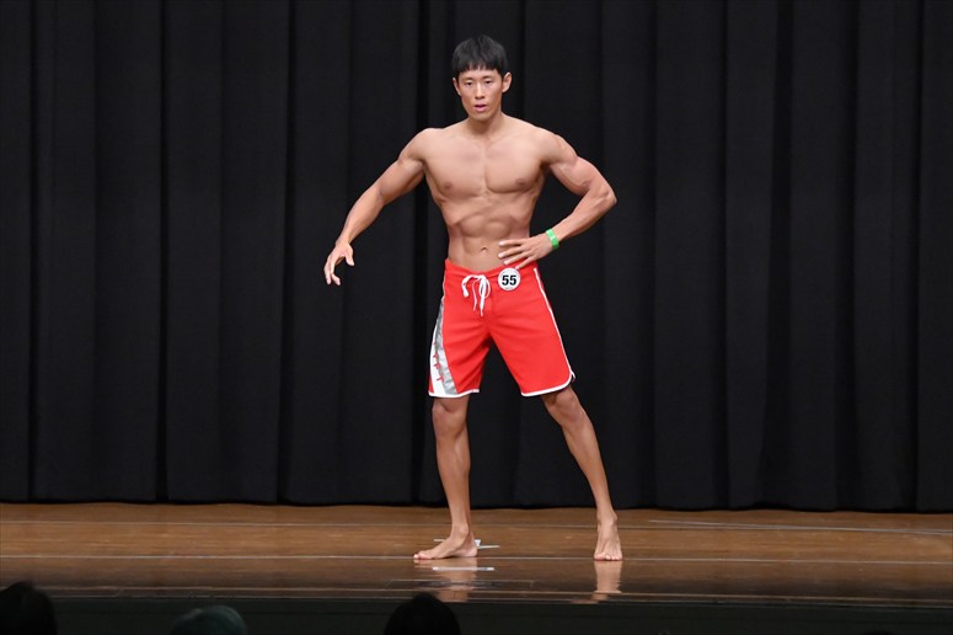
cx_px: 476
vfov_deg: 6.3
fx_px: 5742
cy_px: 318
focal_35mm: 217
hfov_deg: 9.5
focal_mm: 145
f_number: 5.6
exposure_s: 1/400
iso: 8000
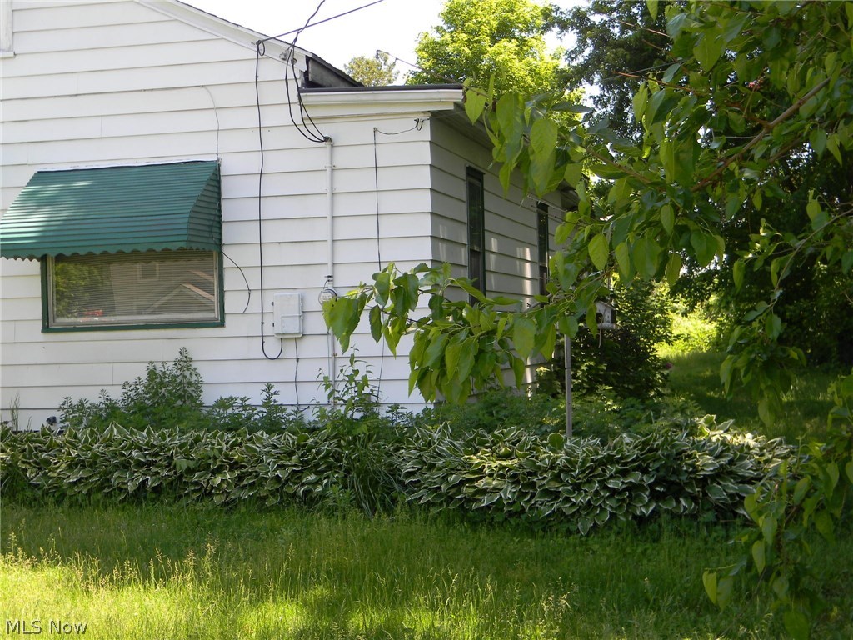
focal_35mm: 56
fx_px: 1380
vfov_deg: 26.1
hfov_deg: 34.3
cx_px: 426
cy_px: 320
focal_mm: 10.1
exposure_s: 1/114
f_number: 4.1
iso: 80
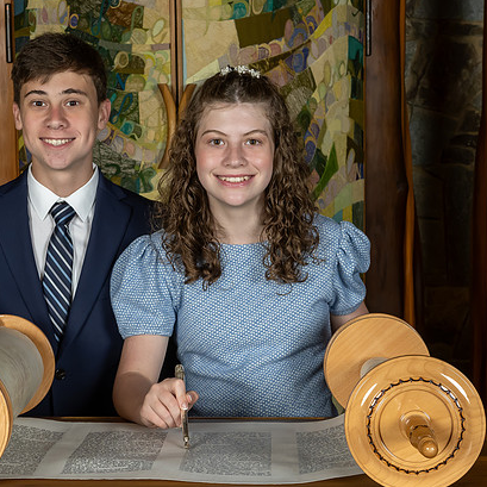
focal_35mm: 78
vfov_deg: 22.2
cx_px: 164
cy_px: 215
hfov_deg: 22.1
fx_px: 1242
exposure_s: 1/200
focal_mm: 35
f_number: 8
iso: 640
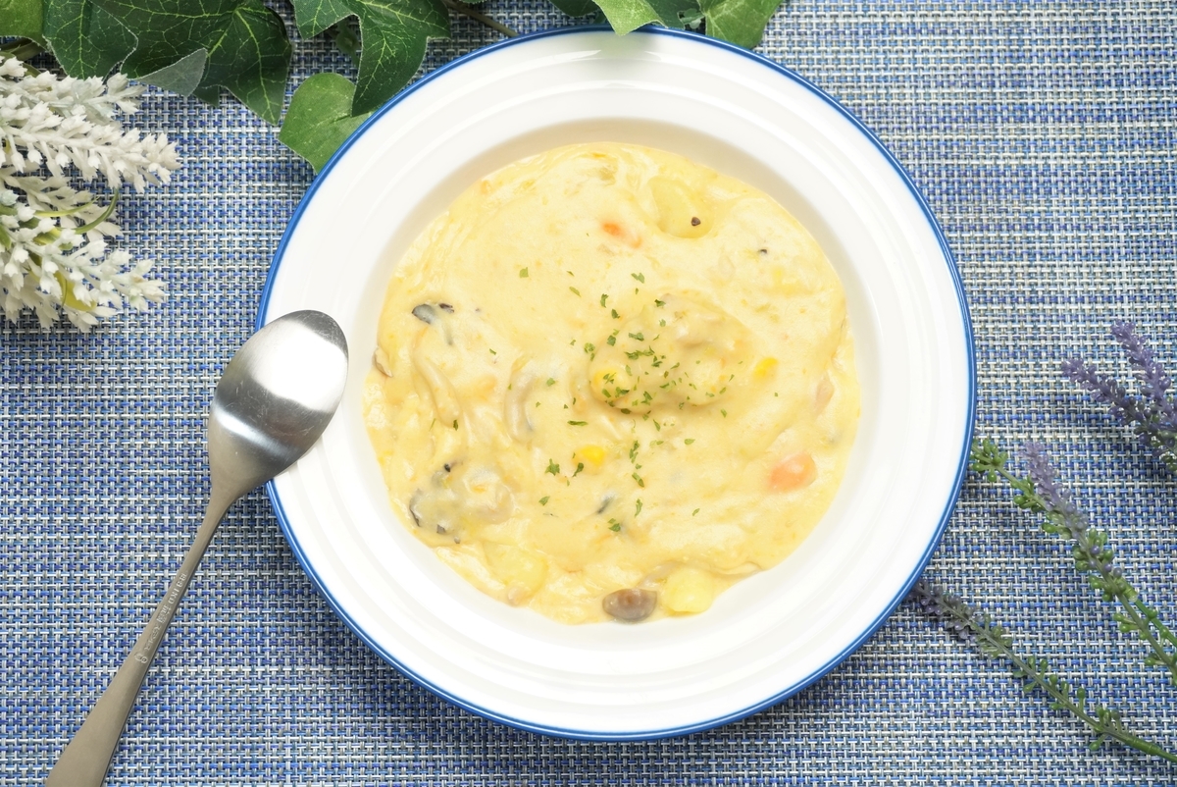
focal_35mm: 54
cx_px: 588
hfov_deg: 36.8
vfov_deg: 25.1
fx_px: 1767
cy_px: 394
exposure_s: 1/125
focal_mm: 36
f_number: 6.3
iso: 2000
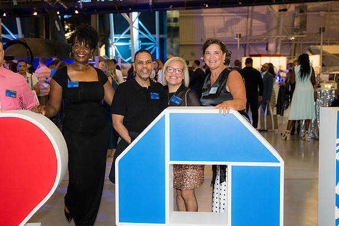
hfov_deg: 39.6
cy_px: 115
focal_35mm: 50
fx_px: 471
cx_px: 172
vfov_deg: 27.0
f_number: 4
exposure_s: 1/125
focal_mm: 49
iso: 3200
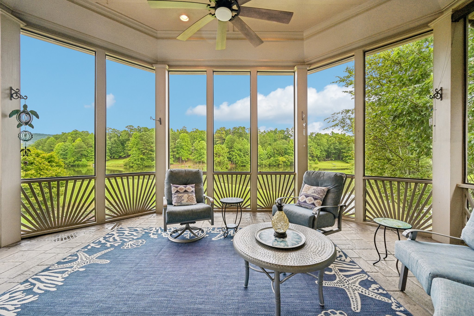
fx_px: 184
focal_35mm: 14
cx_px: 237
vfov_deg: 81.2
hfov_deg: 104.3
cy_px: 158
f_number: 8
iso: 400
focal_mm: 14
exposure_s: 1/60
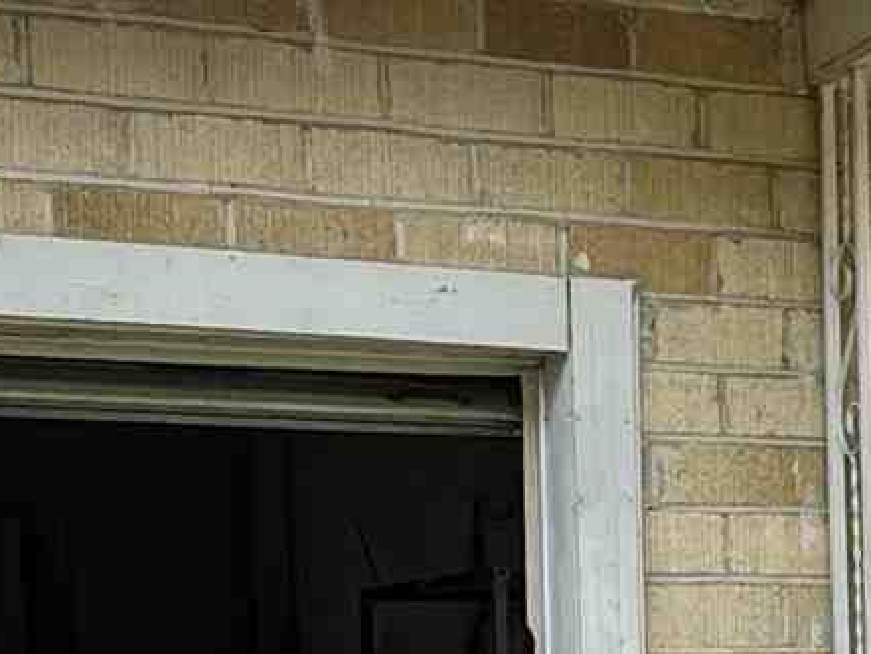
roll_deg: +2.3
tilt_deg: -0.9
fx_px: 2518
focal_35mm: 100
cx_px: 1203
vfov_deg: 14.3
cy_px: 810
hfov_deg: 18.0
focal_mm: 2.22
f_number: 2.2
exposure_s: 1/544
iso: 40
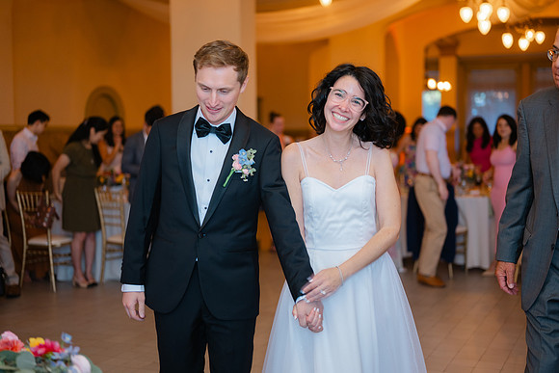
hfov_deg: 39.6
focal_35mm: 50
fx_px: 777
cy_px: 186
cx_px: 280
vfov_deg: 27.0
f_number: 1.8
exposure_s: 1/125
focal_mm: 50
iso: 320
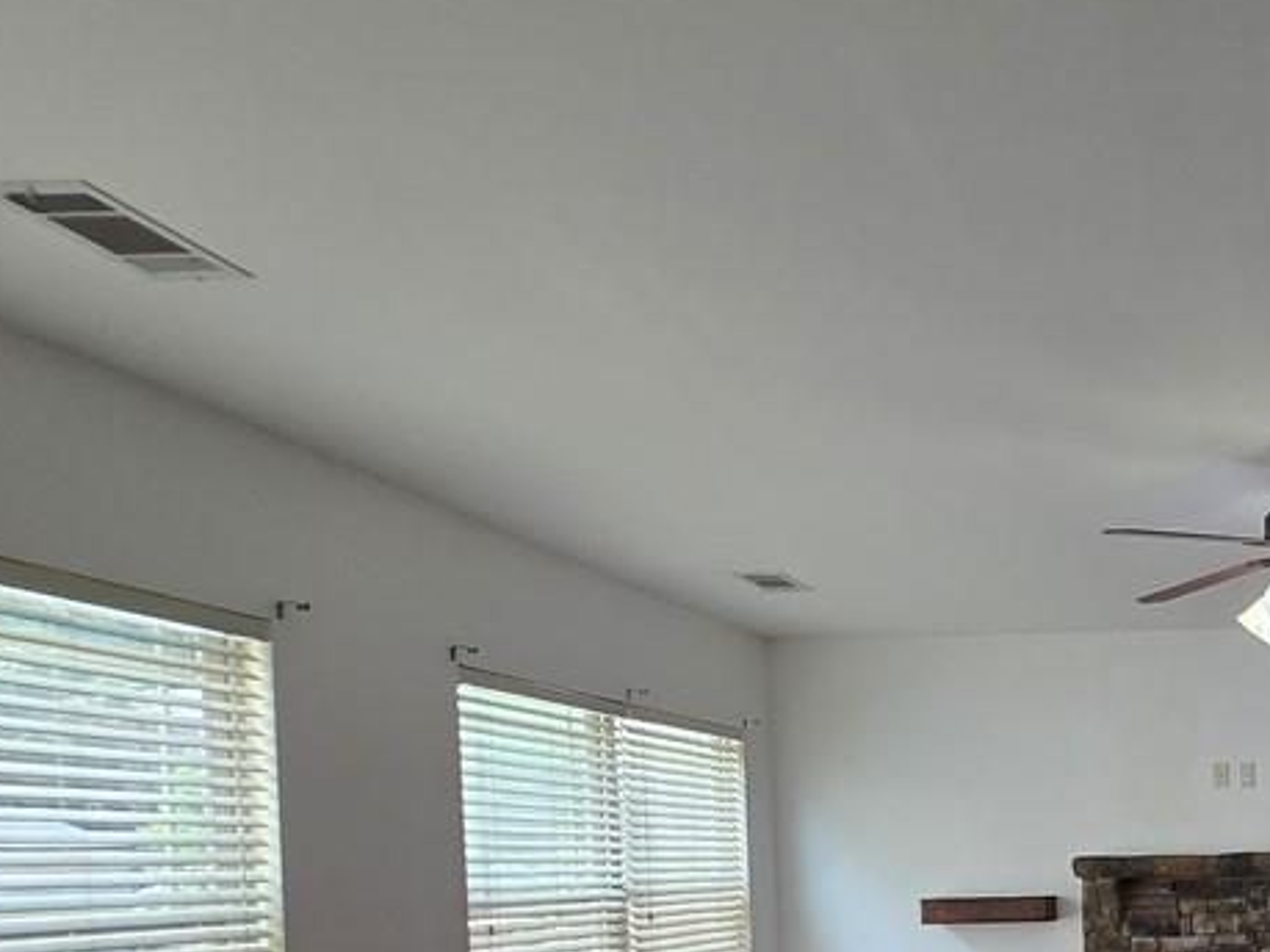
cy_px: 910
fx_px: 1064
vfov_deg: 42.8
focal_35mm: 29
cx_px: 1287
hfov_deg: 49.5
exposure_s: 1/60
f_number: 2.2
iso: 80
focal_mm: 1.7
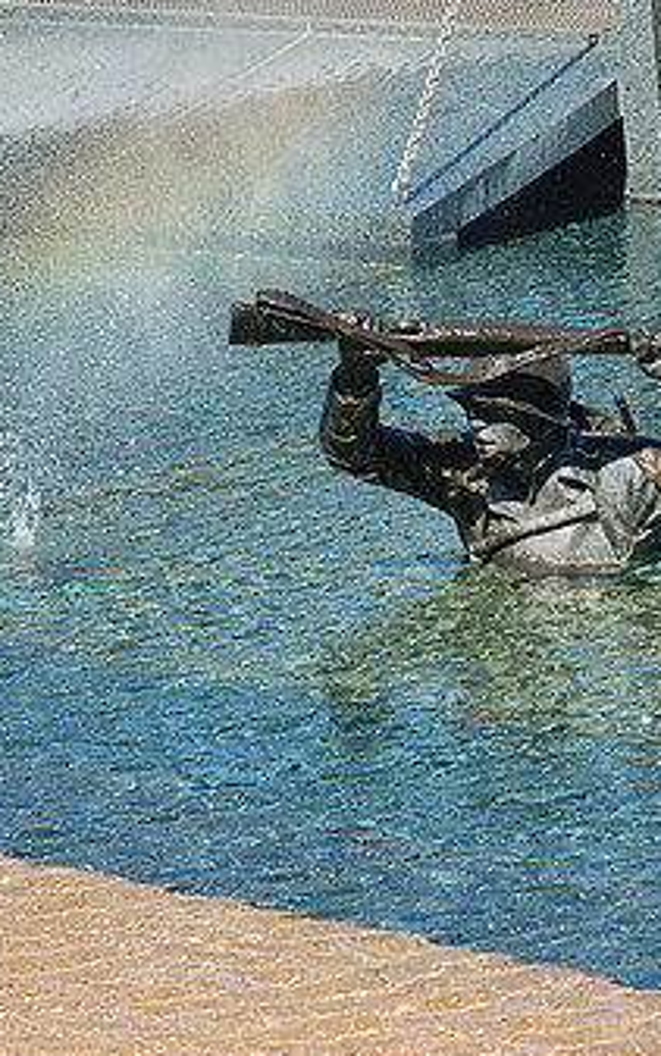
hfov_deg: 7.1
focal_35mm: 184
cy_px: 602
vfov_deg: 11.4
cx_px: 529
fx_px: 5297
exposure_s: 1/640
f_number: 4.5
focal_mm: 70
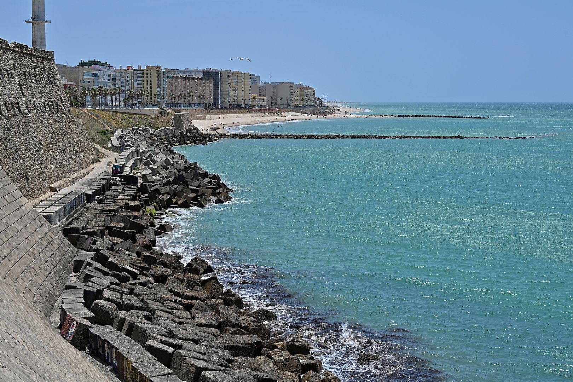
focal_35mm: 50
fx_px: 796
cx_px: 286
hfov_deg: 39.6
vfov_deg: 27.0
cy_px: 191
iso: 200
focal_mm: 50
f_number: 11
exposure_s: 1/750
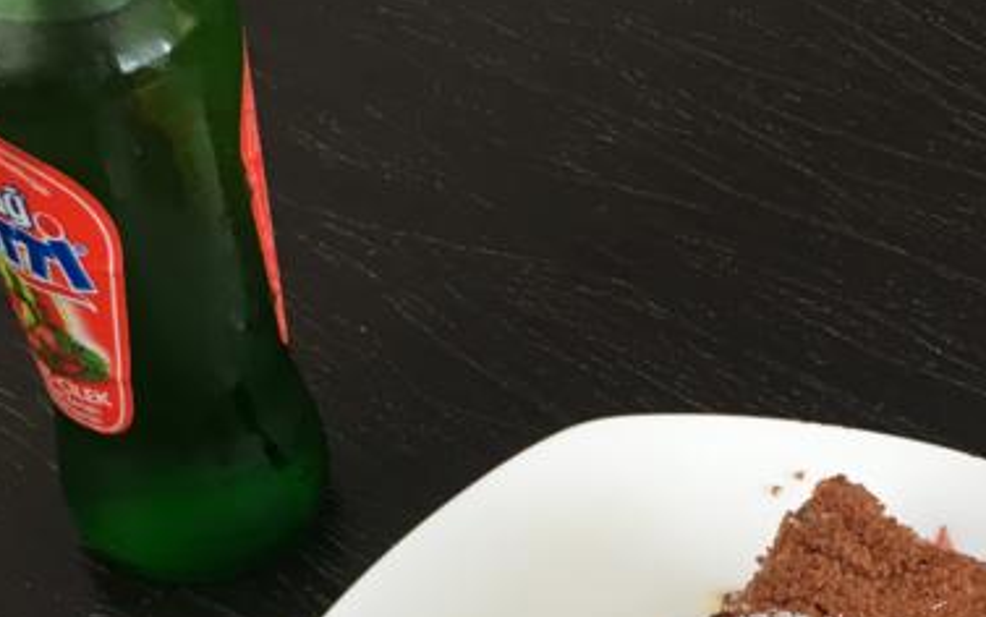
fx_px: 2016
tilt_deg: -51.8
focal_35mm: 75
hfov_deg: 27.4
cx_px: 594
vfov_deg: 16.8
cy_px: 685
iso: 64
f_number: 2.2
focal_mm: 4.15
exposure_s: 1/33
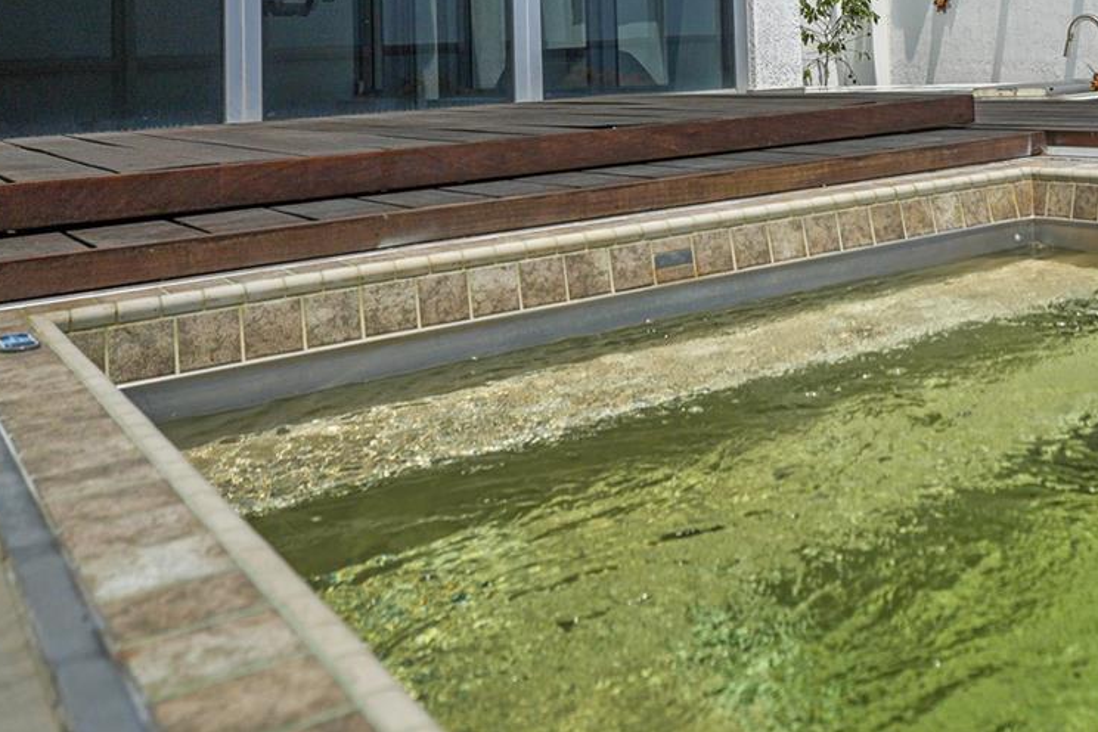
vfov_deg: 28.6
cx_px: 995
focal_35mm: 43
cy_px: -49
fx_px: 1311
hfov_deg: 41.7
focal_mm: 20
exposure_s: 1/4000
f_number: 4.5
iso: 160
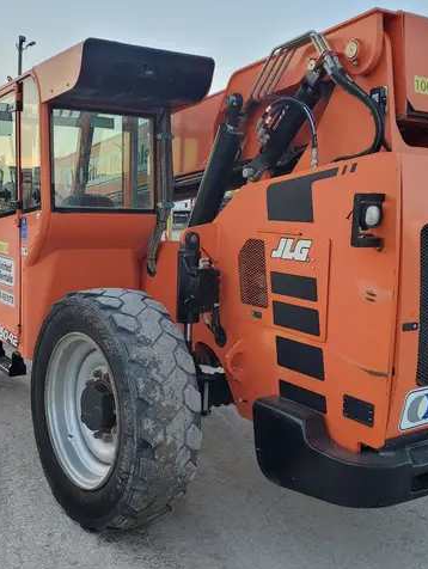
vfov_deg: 46.7
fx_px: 658
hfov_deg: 36.0
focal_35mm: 40
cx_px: 227
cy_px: 265
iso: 50
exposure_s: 1/143
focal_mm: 4.3
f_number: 2.4
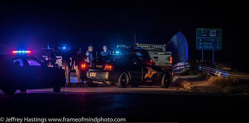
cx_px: 116
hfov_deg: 7.7
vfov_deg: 3.8
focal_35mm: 288
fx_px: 1851
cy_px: 52
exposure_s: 1/80
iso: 2000
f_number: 5.3
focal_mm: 165
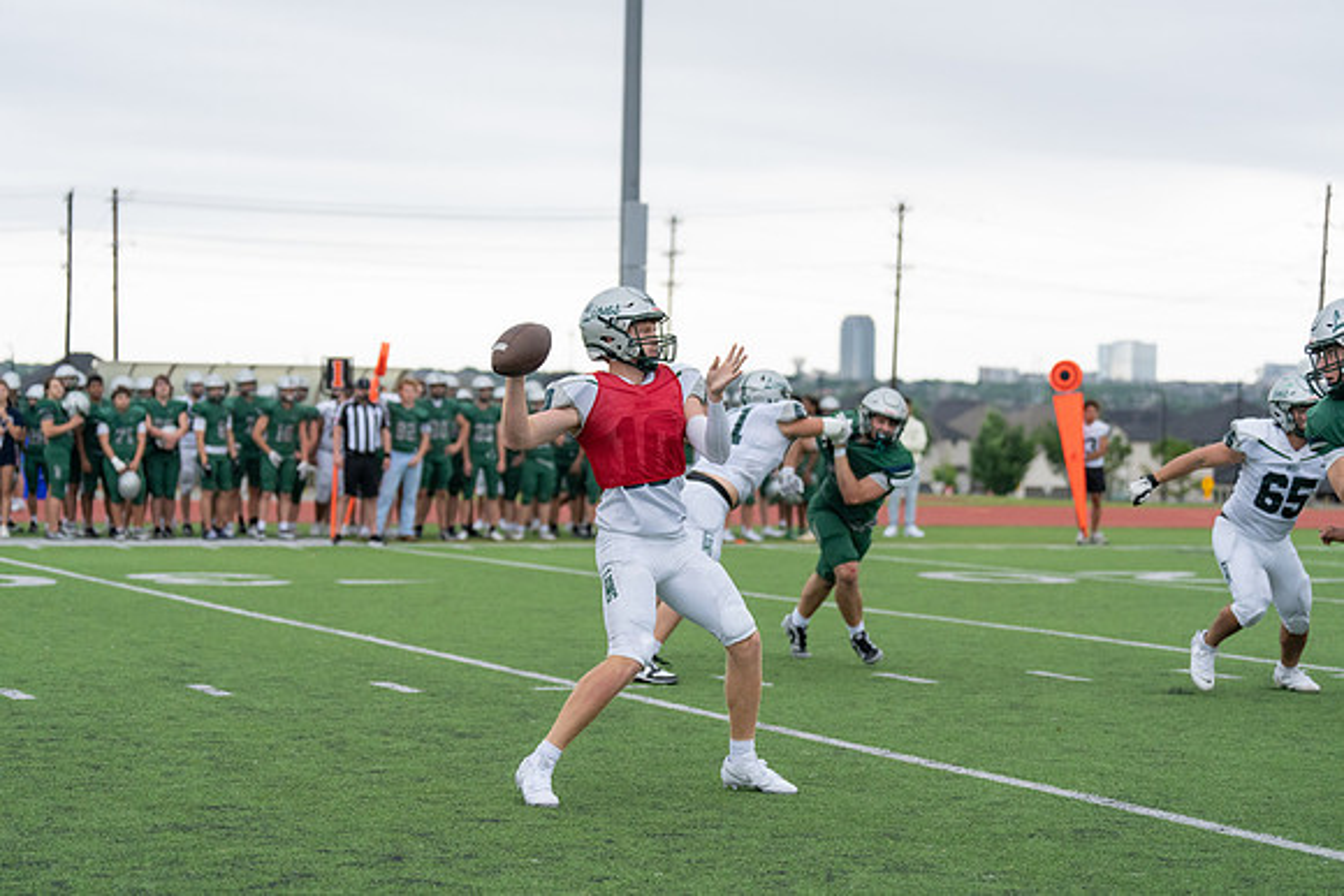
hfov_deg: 24.8
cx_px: 672
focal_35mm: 82
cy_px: 448
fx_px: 3062
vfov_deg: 16.7
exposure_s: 1/1250
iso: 2500
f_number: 2.8
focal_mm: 82
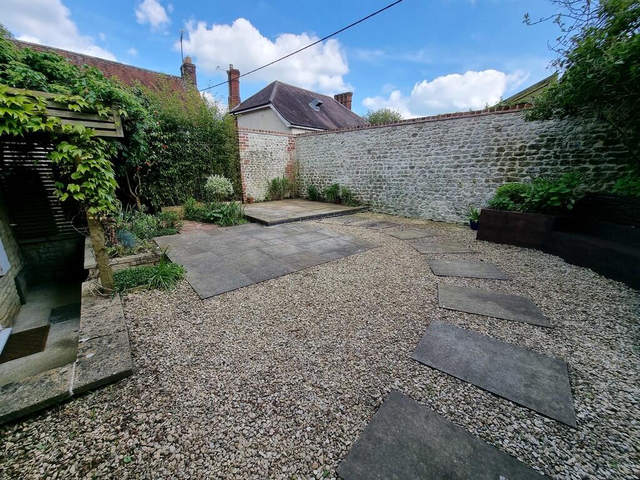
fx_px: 240
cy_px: 240
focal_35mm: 13
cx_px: 320
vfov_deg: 89.9
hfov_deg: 106.2
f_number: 2.2
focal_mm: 2.2
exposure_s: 1/802
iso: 50
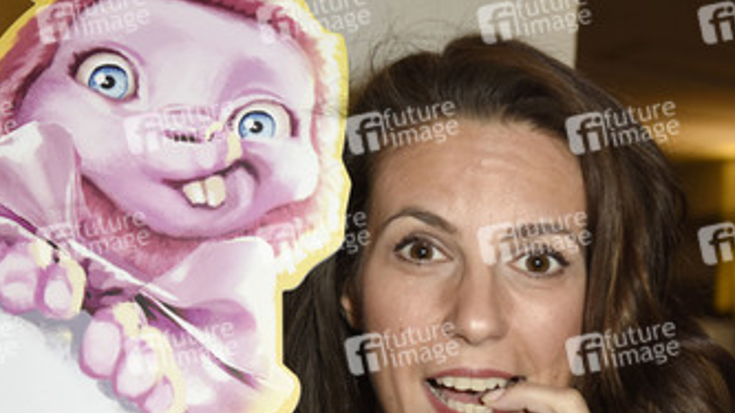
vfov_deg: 15.4
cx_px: 343
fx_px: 1520
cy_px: 294
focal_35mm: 78
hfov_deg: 27.2
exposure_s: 1/160
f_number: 5.6
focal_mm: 55
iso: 1000
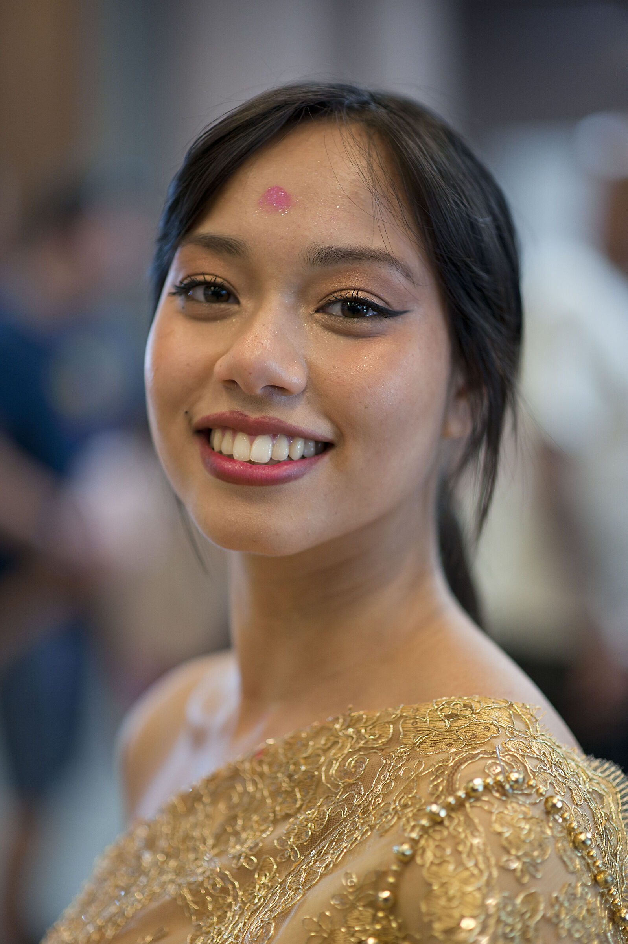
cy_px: 472
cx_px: 314
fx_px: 2227
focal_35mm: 85
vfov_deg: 23.9
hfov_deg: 16.1
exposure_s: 1/125
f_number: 1.8
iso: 800
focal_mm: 85
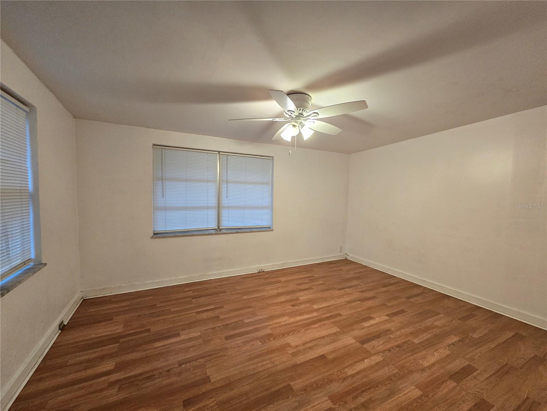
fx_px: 205
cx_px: 274
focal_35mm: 13
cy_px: 206
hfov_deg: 106.2
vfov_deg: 89.9
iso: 320
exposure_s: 1/60
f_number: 2.2
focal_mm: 2.2
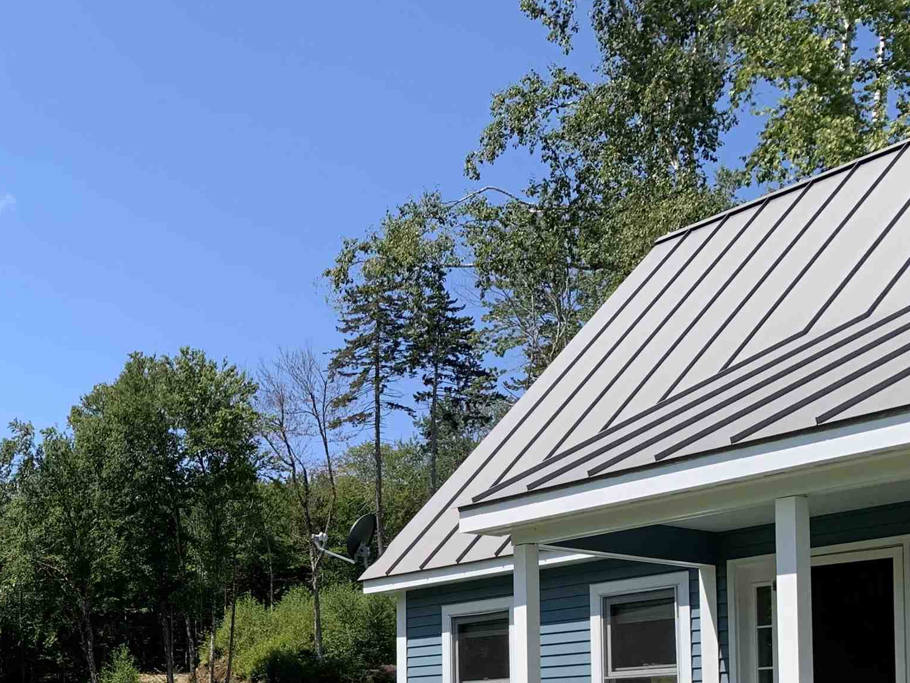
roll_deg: -1.6
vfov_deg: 26.7
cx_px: 6
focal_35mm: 52
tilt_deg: +3.0
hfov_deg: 33.7
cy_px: 659
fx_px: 1367
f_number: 1.8
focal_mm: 4.25
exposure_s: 1/1718
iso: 25
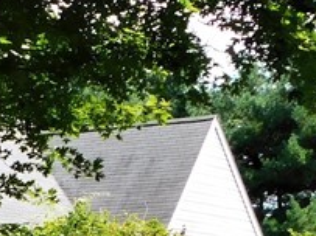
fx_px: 1660
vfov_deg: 8.1
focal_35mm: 182
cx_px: -322
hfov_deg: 10.0
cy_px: 224
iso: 125
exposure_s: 1/500
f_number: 3.5
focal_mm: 6.3
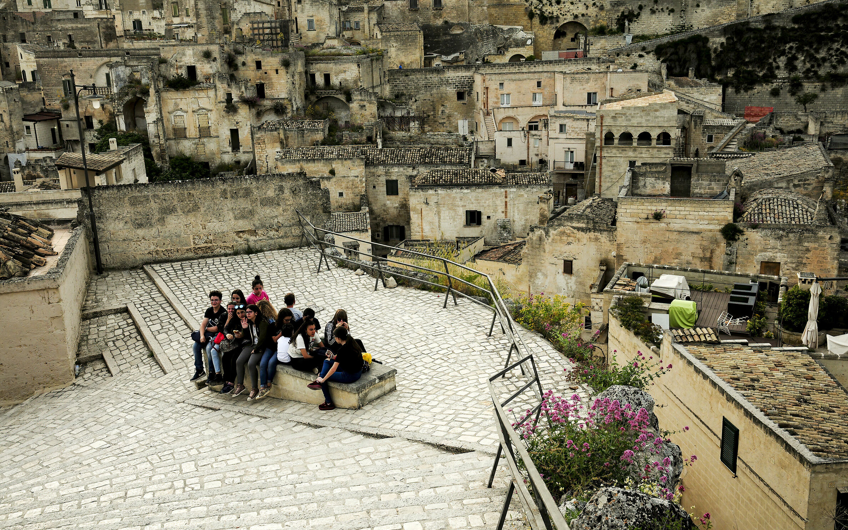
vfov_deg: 37.3
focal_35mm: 34
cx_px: 426
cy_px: 254
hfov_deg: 56.7
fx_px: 786
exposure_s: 1/200
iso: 200
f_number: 7.1
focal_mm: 22
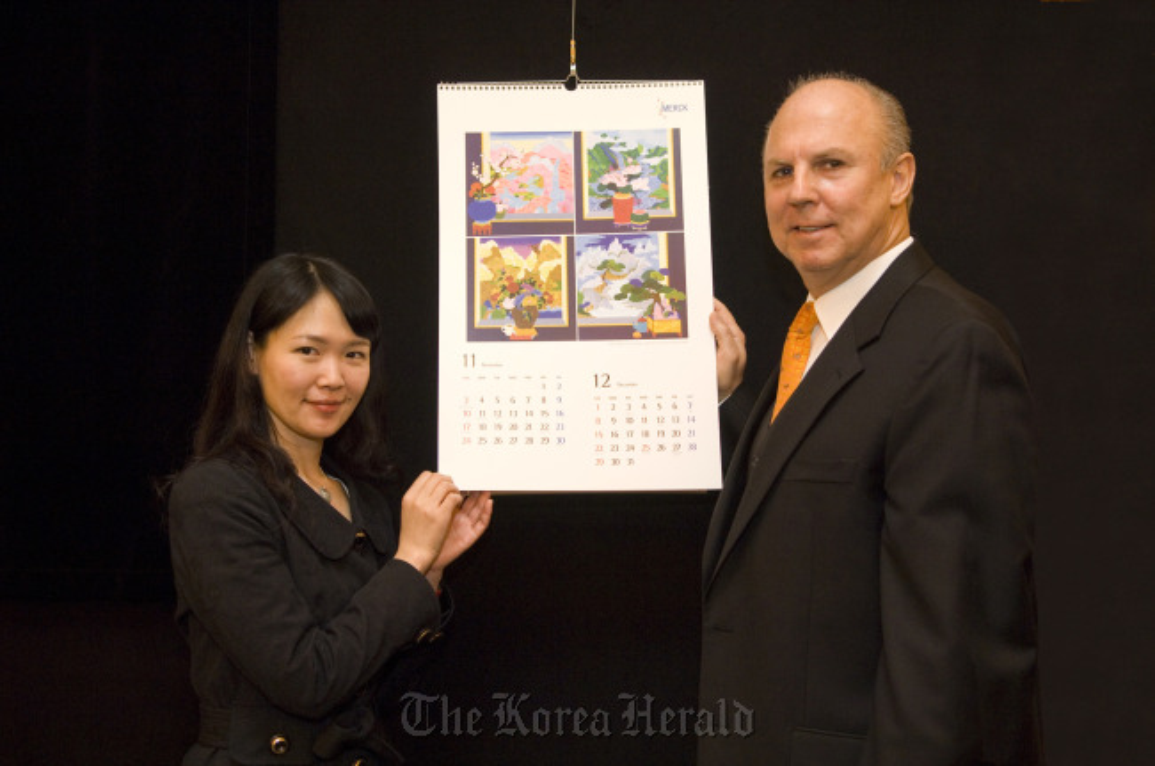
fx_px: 1249
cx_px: 578
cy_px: 383
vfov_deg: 34.1
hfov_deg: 49.6
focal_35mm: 39
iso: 400
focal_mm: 26
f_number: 3.2
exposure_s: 1/60
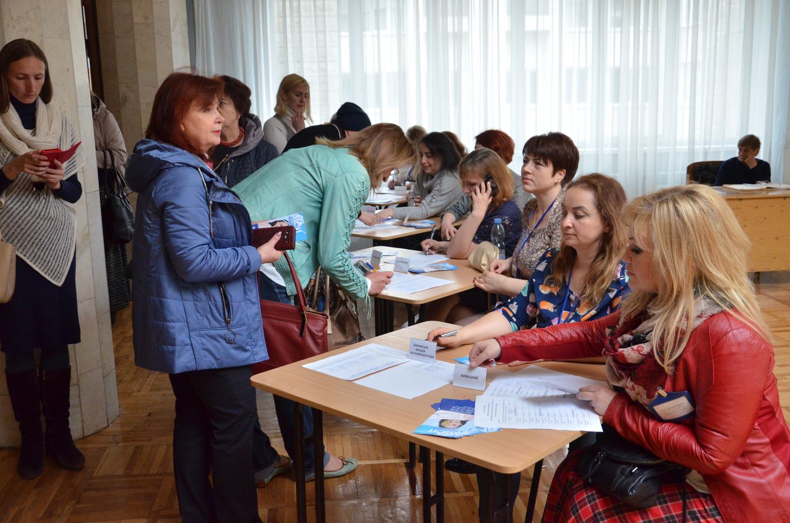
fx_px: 821
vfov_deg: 35.3
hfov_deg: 51.4
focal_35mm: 38
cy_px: 262
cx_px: 395
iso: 2000
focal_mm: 25
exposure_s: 1/250
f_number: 7.1
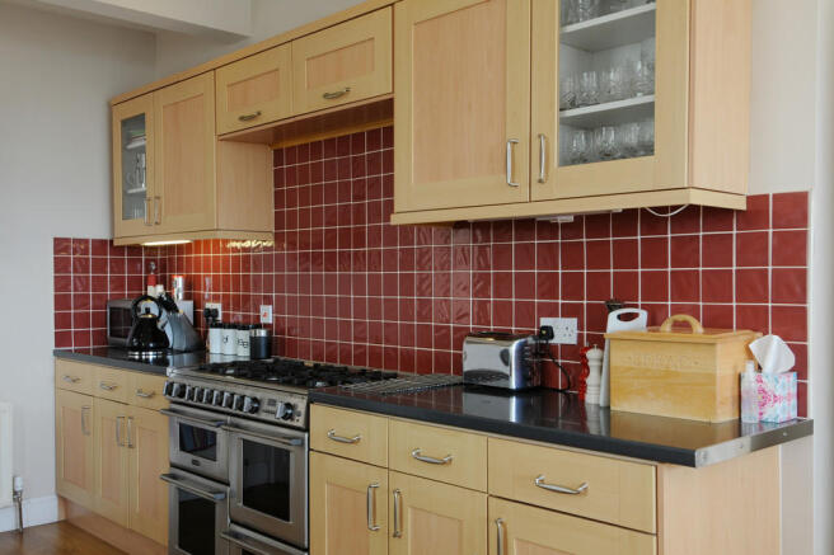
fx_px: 834
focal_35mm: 36
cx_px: 417
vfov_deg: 36.9
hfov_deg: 53.1
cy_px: 278
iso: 200
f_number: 10
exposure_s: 1/13
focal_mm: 24
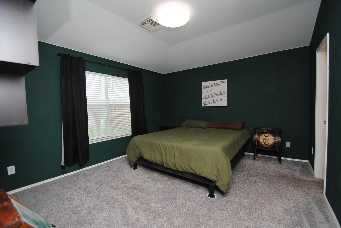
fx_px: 142
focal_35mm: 15
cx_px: 170
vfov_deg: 77.5
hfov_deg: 100.3
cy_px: 114
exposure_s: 1/60
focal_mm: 10
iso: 200
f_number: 4
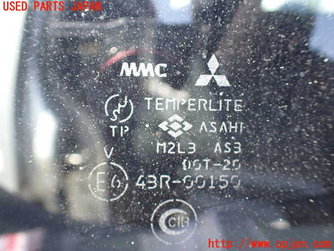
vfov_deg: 46.8
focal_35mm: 30
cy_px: 126
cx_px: 167
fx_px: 289
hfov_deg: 60.0
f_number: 2.3
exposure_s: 1/125
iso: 160
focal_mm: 5.4
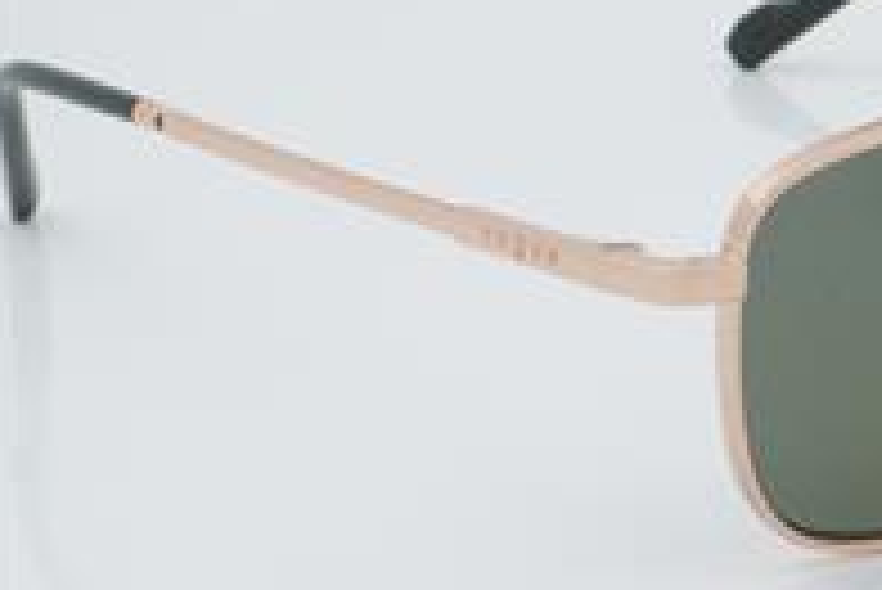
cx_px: 886
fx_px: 3751
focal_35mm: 153
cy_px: 252
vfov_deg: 9.0
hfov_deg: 13.2
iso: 100
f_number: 32
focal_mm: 50
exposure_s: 1/3
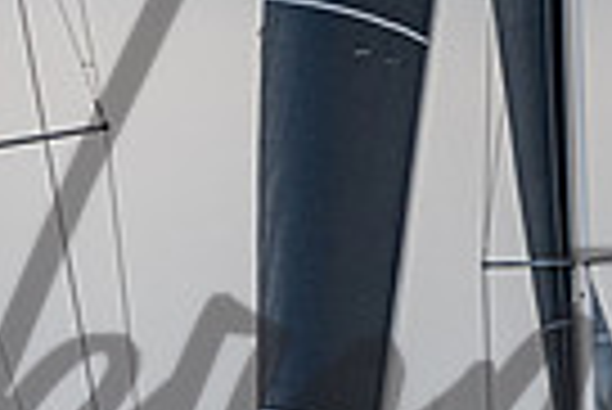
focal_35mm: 2168
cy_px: 288
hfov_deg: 1.0
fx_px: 36895
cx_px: 123
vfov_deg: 0.6
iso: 400
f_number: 5.6
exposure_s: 1/1600
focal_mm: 400
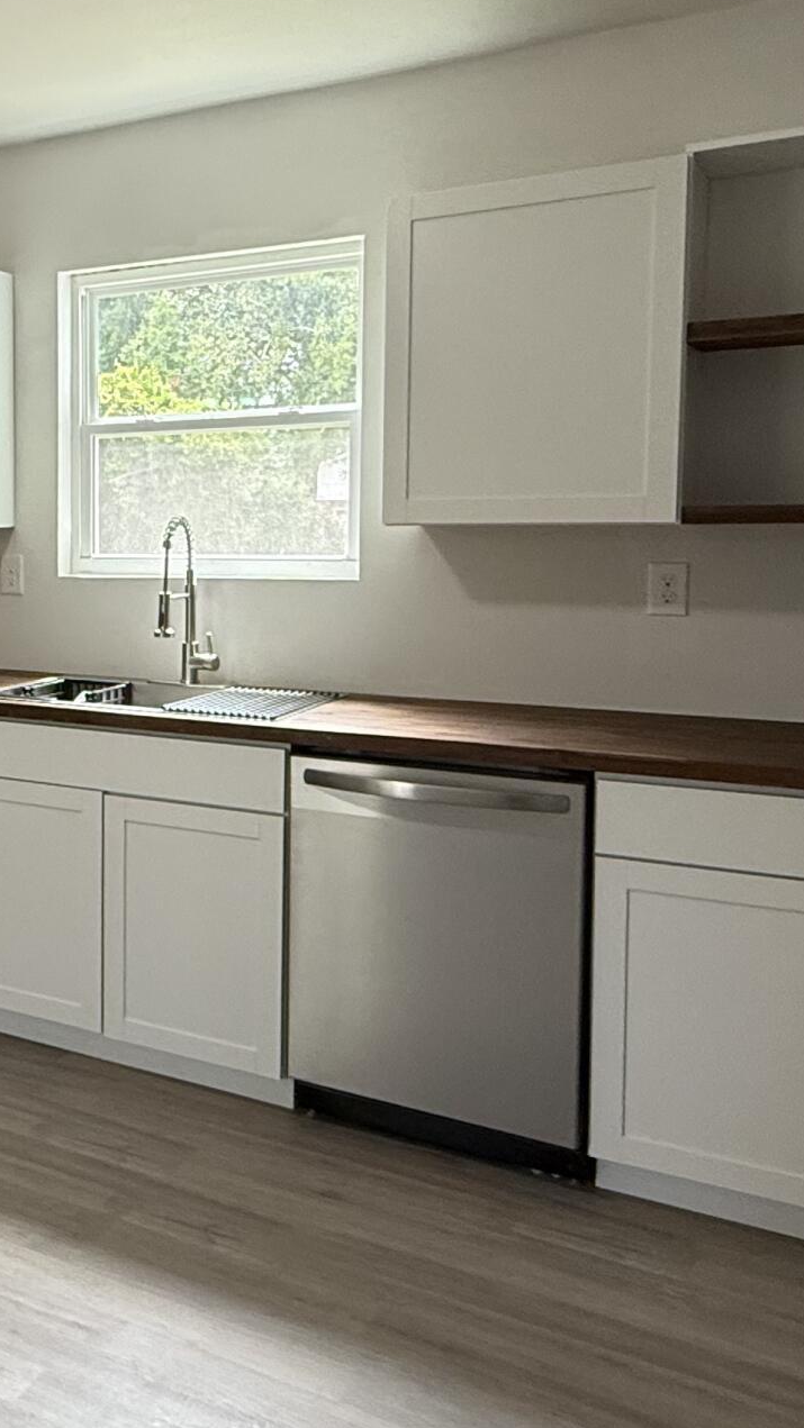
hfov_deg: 28.9
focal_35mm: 36
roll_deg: +0.7
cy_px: 618
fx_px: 1364
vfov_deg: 55.1
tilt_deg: -4.5
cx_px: -137
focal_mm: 2.22
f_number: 2.2
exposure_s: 1/120
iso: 250
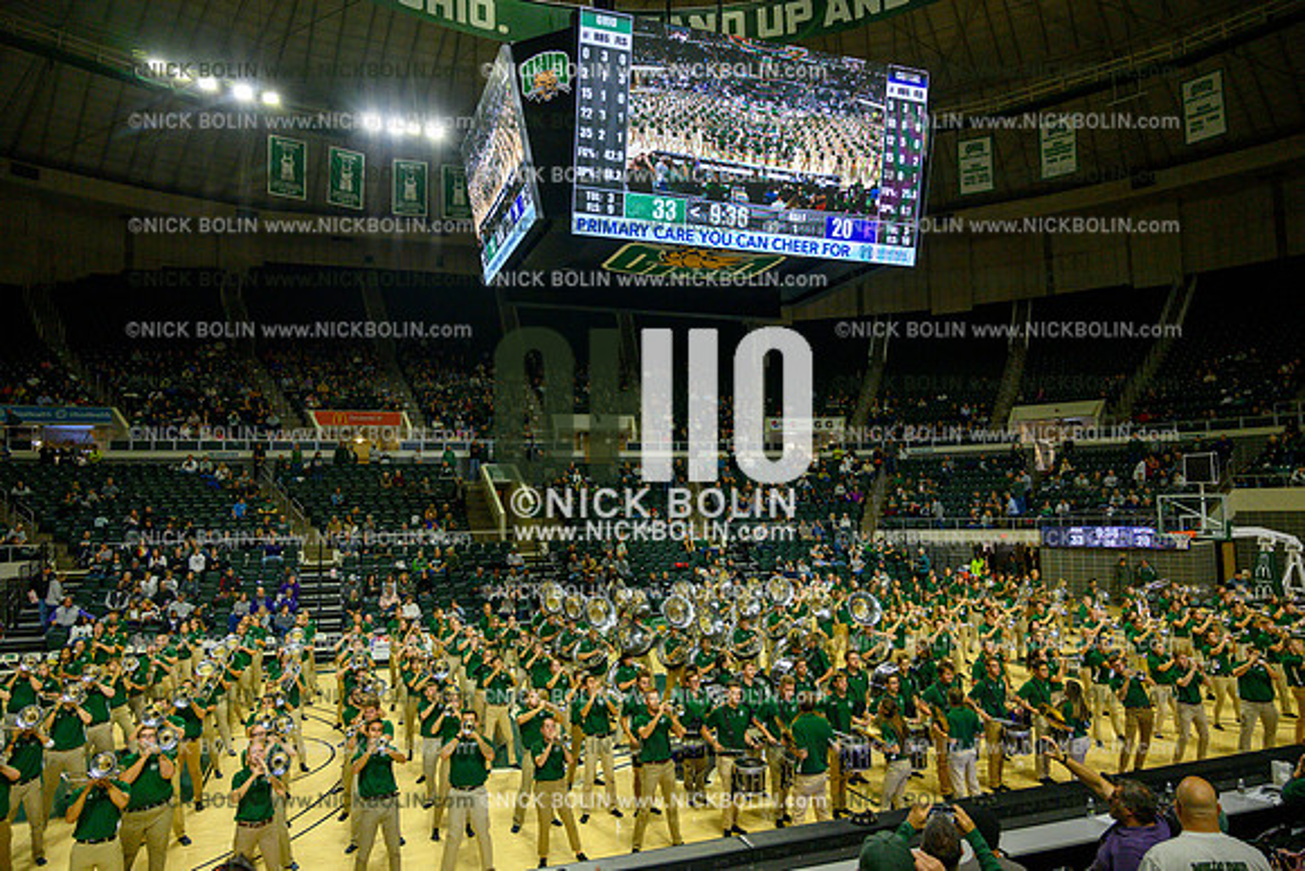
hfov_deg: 73.7
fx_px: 870
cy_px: 436
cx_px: 652
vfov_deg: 53.2
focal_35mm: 24
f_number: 4.5
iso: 3200
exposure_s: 1/800
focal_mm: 24
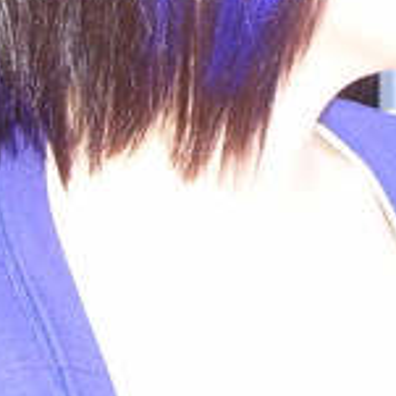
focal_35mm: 127
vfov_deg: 12.9
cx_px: 236
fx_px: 1644
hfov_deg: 13.7
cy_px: -228
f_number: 2.7
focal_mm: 5.6
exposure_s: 1/60
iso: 80
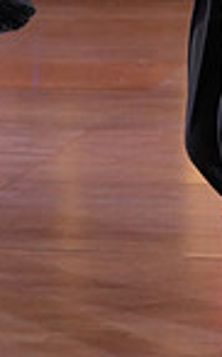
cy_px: -108
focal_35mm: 202
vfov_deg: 10.2
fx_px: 1959
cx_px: 84
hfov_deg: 6.5
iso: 2000
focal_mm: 50
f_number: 4
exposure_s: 1/500
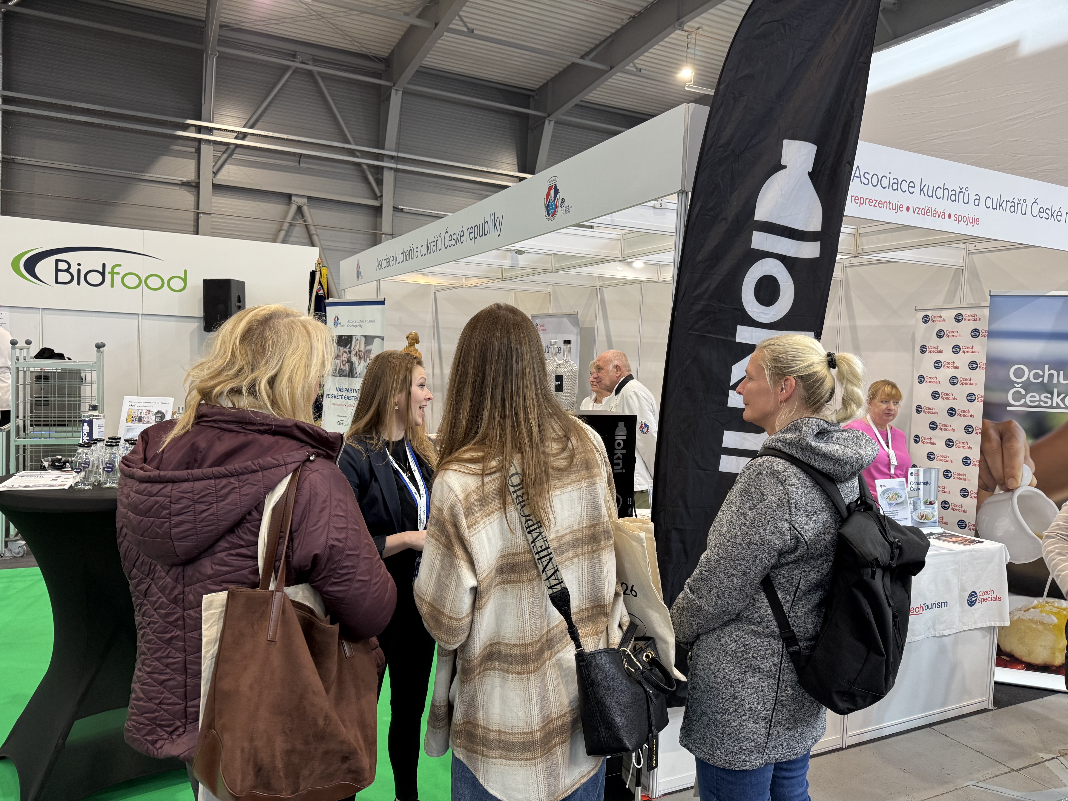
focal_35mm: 24
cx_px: 534
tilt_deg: -3.4
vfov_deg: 56.8
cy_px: 400
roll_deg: -2.9
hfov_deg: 71.6
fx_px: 740
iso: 160
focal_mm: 6.76
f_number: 1.78
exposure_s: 1/100
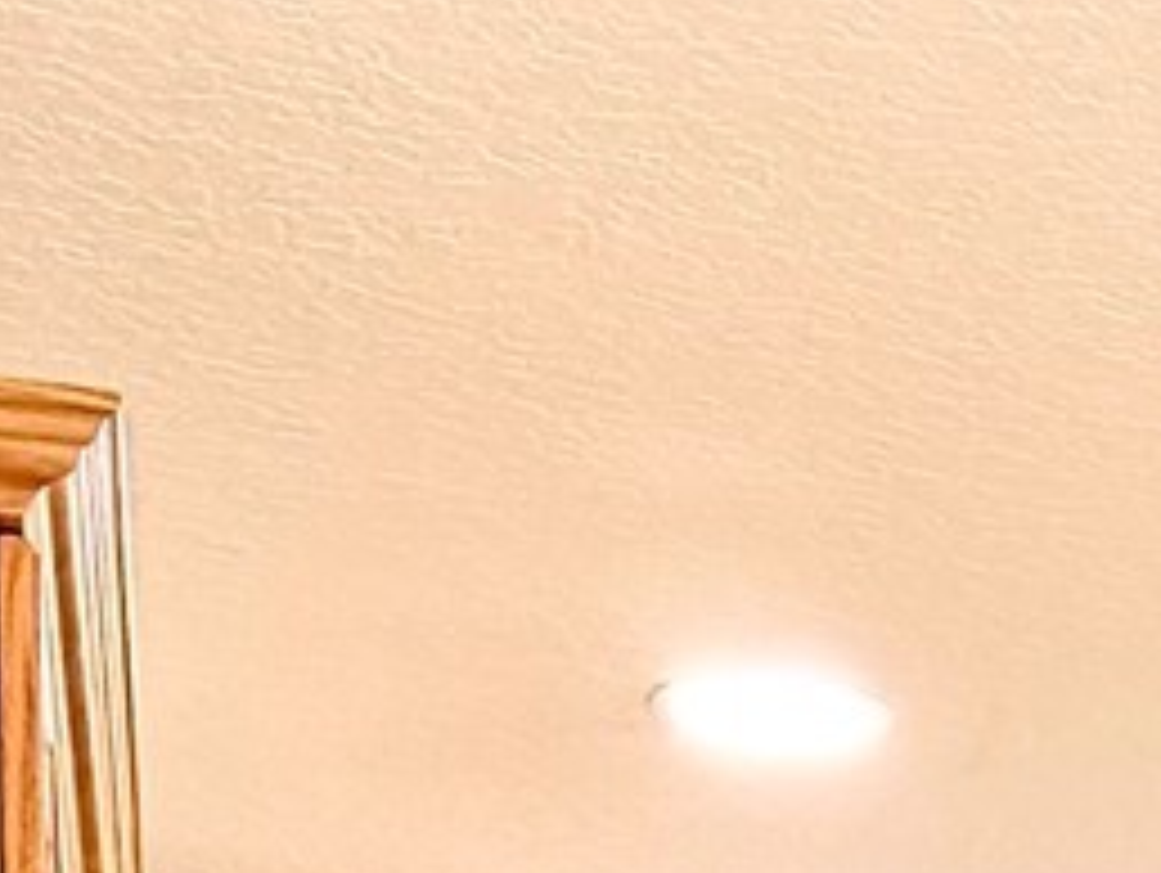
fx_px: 5405
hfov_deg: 11.4
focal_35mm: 161
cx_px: 2110
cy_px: 2556
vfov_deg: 8.0
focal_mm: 5.96
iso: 125
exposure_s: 1/121
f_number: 1.6
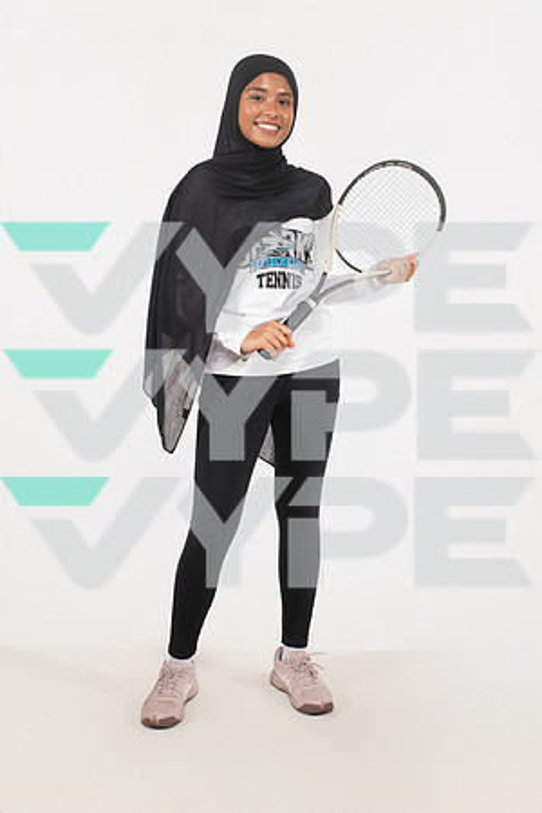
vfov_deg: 44.5
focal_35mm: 44
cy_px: 406
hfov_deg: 30.5
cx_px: 271
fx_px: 994
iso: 500
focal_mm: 44
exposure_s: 1/320
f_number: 7.1
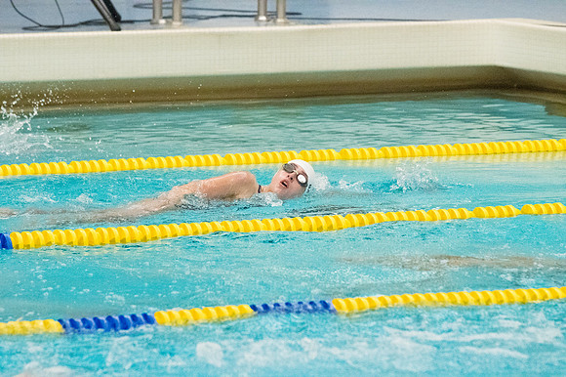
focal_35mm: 300
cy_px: 188
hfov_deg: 6.9
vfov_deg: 4.6
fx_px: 4714
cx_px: 283
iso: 8000
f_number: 4.5
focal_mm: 200
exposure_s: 1/1250
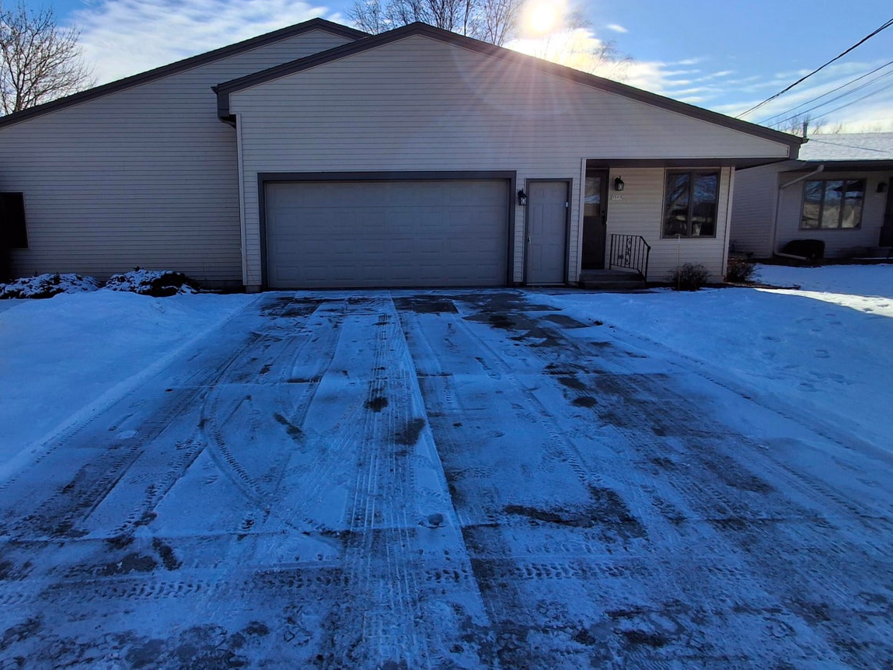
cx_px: 377
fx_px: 490
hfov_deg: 84.0
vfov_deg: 68.5
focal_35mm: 19
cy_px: 299
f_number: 2.2
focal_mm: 1.64
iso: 40
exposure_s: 1/2232
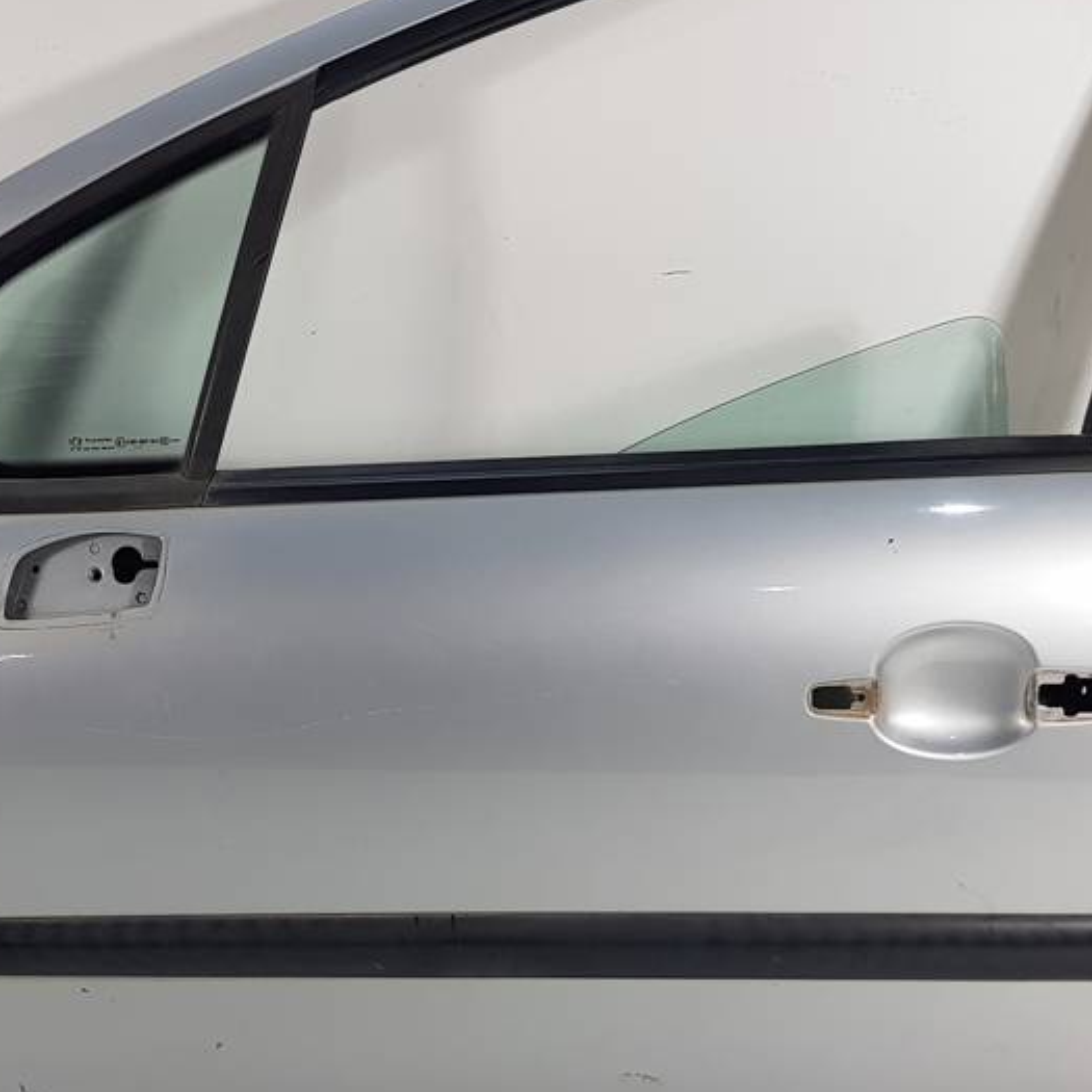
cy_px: 520
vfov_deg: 40.0
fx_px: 1499
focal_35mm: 42
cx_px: 468
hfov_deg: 39.9
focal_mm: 4.2
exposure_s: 1/100
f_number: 1.7
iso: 50
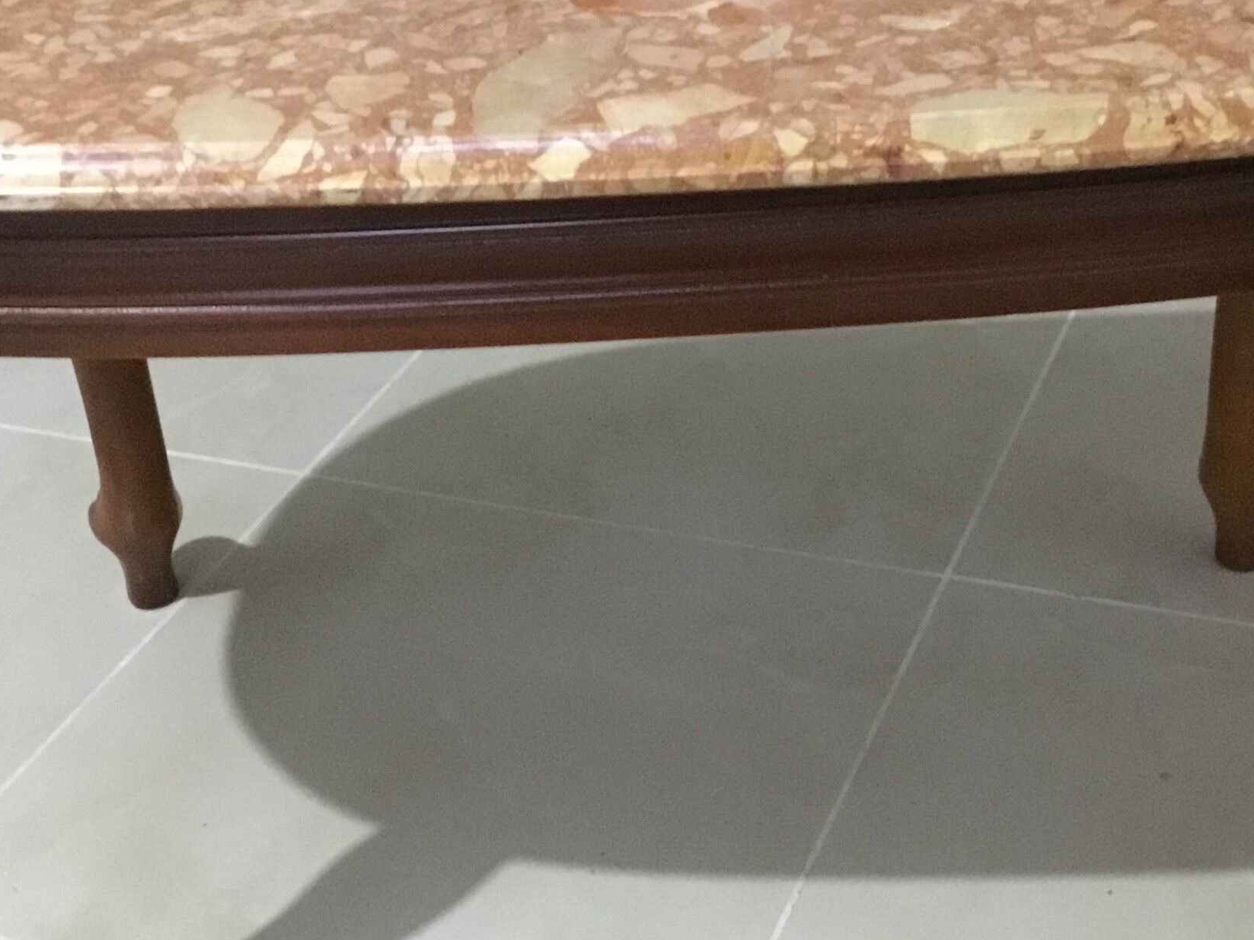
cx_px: 643
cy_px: 472
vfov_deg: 23.7
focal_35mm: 62
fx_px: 2246
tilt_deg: -32.1
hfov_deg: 31.2
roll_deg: +4.1
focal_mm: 3.3
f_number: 2.4
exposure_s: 1/17
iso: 640
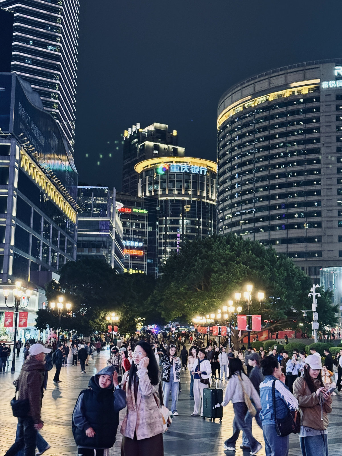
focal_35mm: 48
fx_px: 632
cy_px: 228
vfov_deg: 39.7
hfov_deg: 30.3
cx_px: 171
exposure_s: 1/40
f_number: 1.8
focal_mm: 6.8
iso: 320
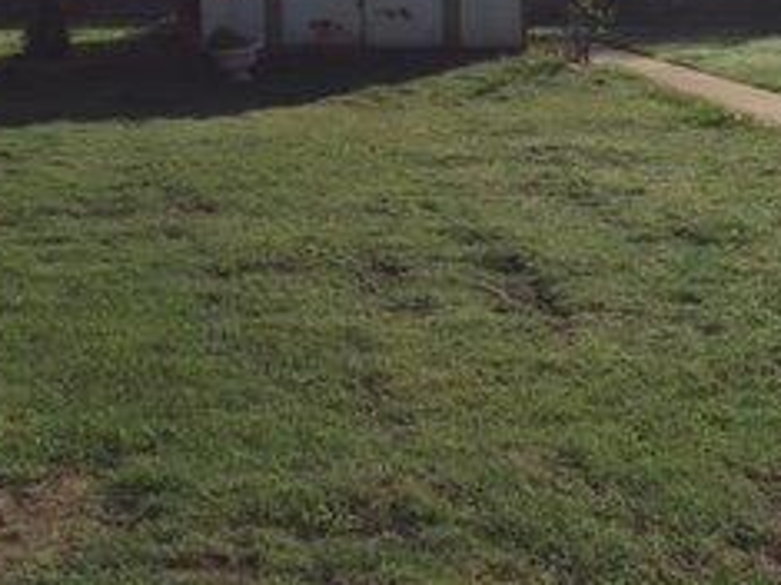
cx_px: 645
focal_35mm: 79
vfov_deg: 18.6
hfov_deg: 24.3
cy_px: 163
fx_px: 1781
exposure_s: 1/3049
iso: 32
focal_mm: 4.15
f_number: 2.2
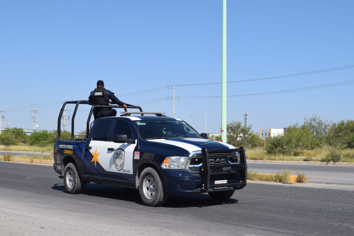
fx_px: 516
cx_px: 177
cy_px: 118
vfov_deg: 25.8
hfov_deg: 37.8
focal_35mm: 52
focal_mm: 35
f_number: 11
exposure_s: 1/500
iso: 200
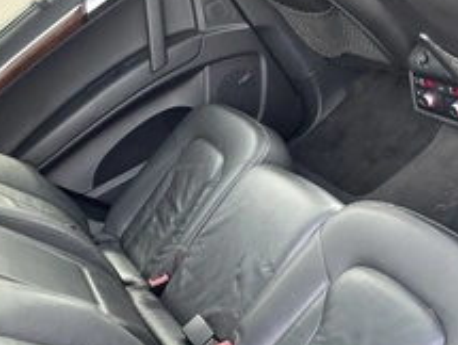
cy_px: 288
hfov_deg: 36.7
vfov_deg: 27.4
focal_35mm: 52
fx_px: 689
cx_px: 190
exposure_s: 1/80
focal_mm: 3
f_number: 1.8
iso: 64
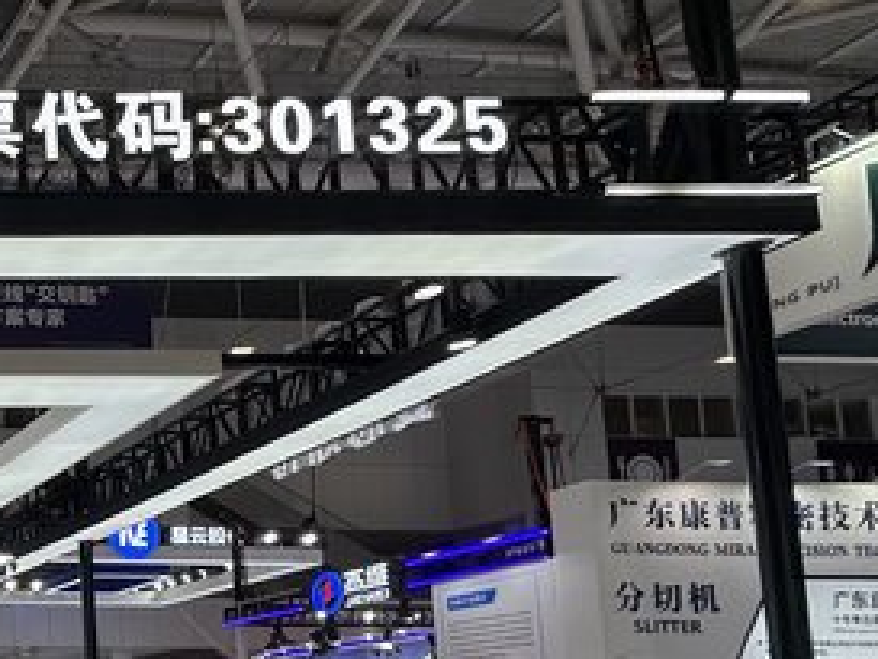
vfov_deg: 32.5
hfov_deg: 29.9
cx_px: -396
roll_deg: +0.0
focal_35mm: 41
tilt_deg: +5.5
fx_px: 1040
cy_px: 649
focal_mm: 2.22
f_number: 2.2
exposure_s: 1/196
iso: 40
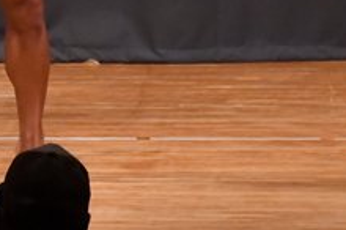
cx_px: -105
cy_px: -90
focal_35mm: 847
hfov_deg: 2.4
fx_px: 8129
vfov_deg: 1.6
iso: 6400
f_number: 5.6
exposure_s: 1/400
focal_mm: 160
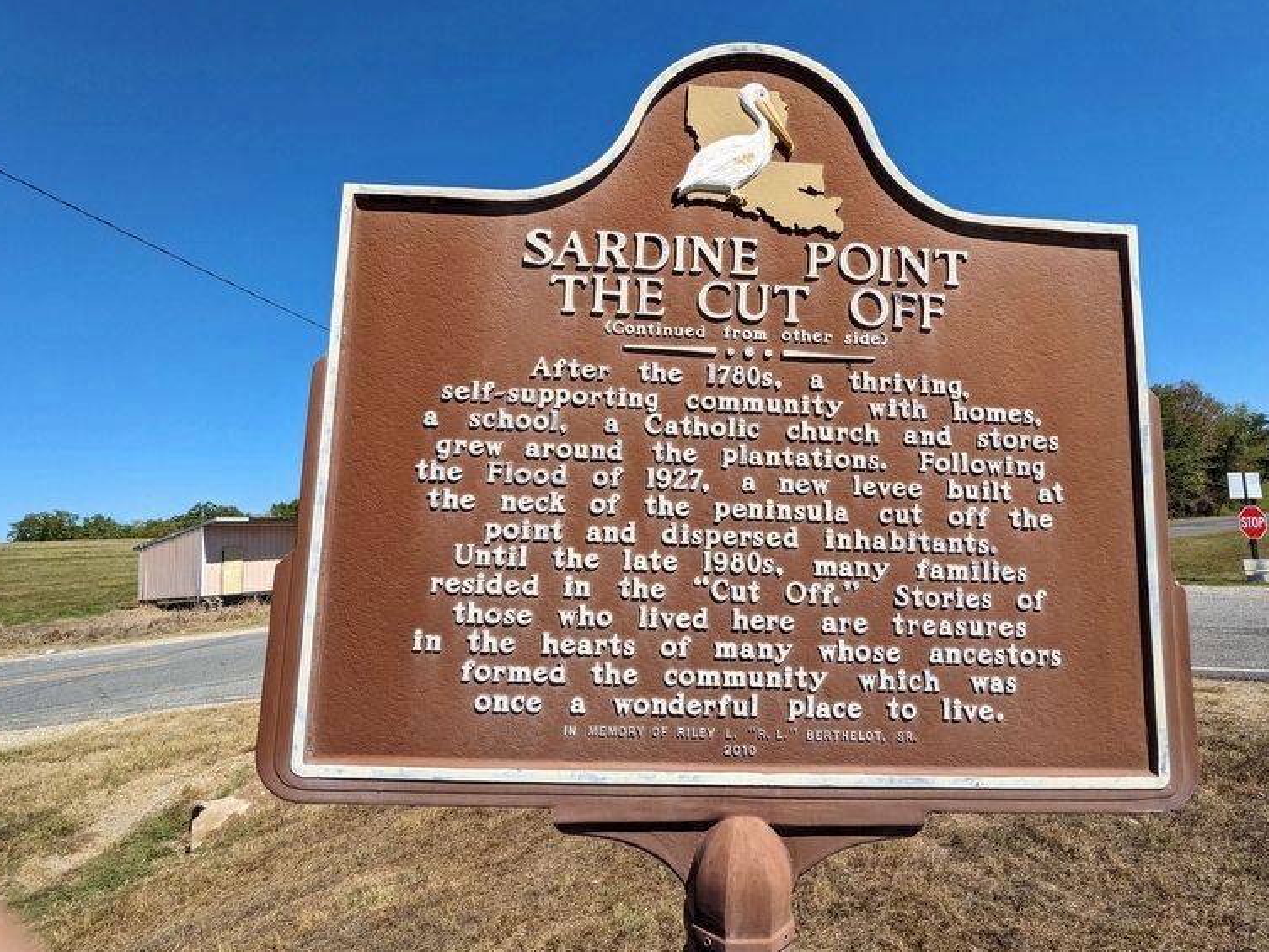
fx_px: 623
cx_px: 654
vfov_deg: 74.7
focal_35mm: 17
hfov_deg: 91.0
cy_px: 463
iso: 37
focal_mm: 2.22
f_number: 2.2
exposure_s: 1/1422
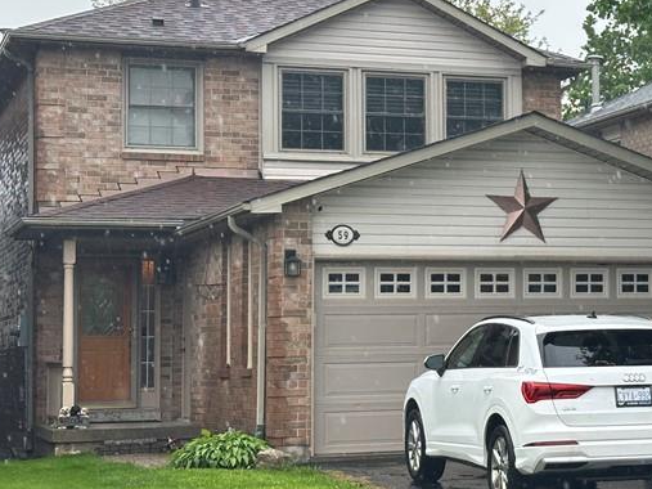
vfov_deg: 15.2
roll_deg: +0.8
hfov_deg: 19.8
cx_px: 597
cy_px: 223
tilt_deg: +5.3
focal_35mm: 97
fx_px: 1827
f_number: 1.78
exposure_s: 1/304
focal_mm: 6.86
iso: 64
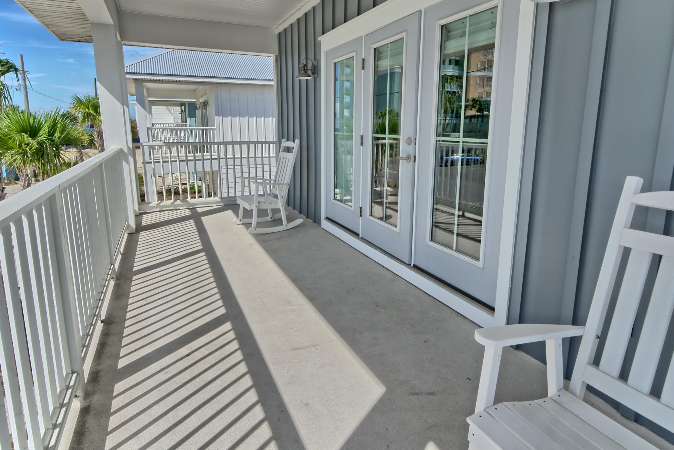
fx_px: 375
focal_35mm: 20
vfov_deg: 61.8
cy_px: 200
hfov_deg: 84.0
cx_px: 341
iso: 200
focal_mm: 15
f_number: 19
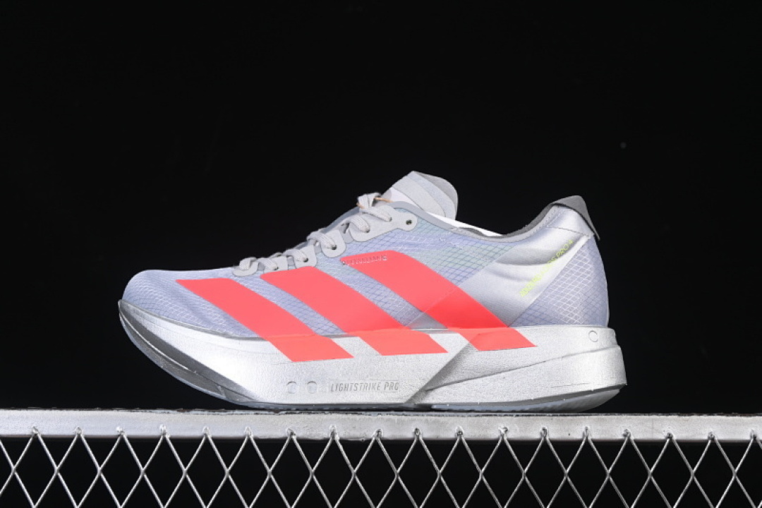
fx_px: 1587
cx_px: 381
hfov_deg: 27.0
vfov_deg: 18.2
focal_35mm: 75
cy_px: 254
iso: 160
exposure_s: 1/80
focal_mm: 50
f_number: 7.1
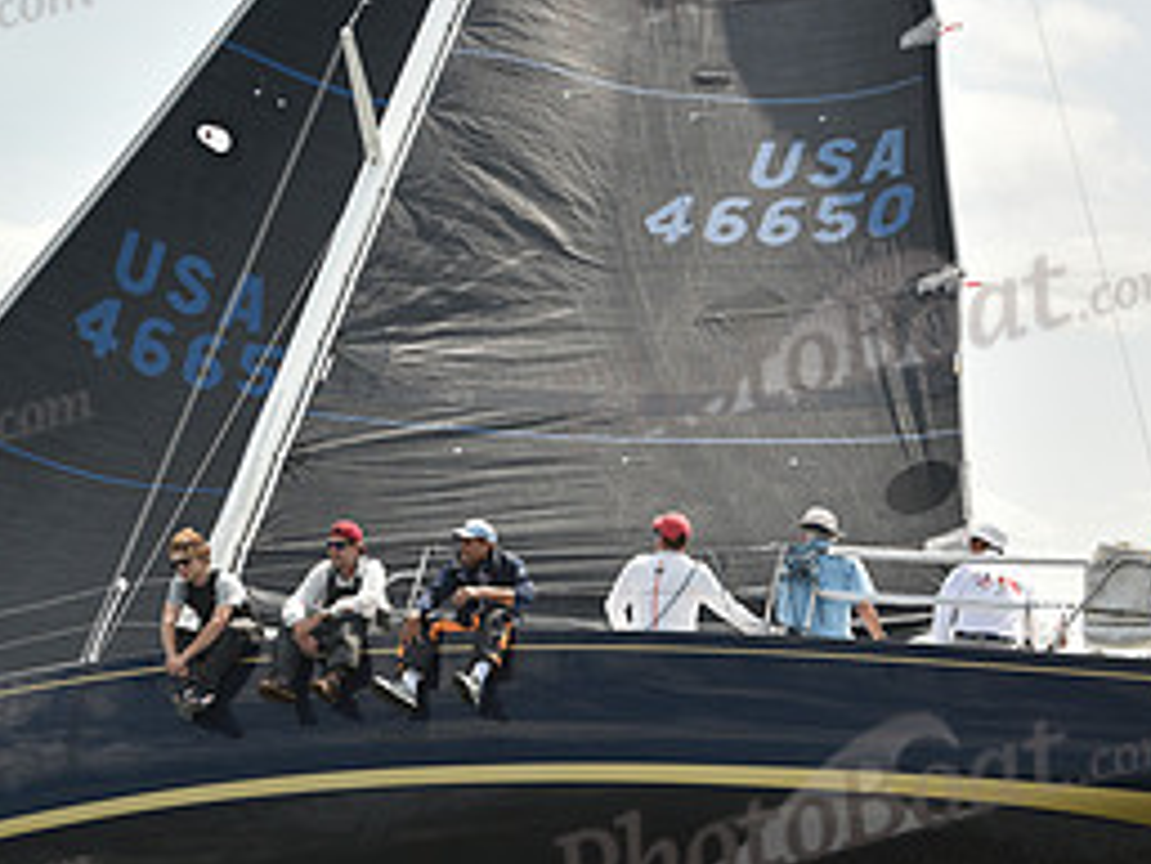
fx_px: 5056
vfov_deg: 9.8
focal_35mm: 152
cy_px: 638
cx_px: 327
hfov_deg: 13.0
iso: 250
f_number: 7.1
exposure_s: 1/800
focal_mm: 70
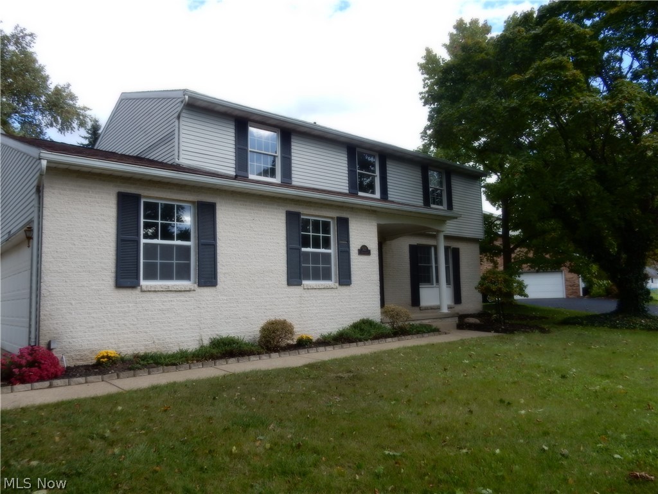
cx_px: 329
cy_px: 247
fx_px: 475
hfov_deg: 69.4
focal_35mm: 25
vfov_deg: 54.9
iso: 125
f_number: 3.7
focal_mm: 4.5
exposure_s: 1/400
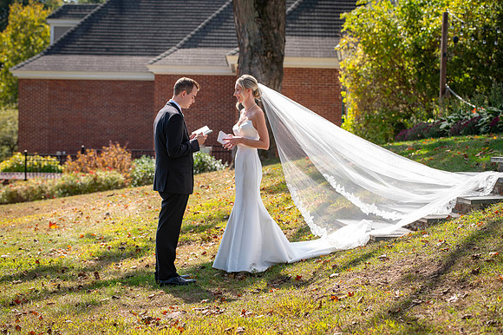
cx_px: 252
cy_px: 168
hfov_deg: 22.3
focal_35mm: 91
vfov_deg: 15.0
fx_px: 1275
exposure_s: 1/250
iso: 50
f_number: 4
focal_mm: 90
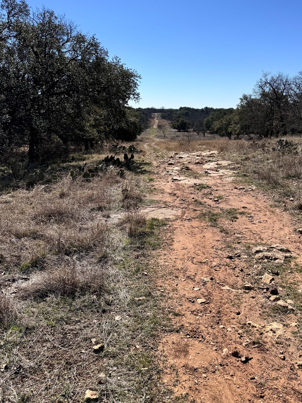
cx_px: 156
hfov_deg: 44.2
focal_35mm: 32
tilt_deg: -9.5
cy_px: 147
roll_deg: -1.2
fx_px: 372
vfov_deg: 56.0
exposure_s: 1/7937
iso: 80
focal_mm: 6.86
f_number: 1.78
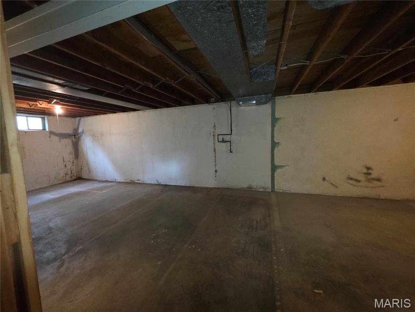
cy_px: 156
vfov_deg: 89.9
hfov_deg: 106.2
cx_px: 208
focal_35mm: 13
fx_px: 156
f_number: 1.9
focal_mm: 2.2
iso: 250
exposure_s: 1/30
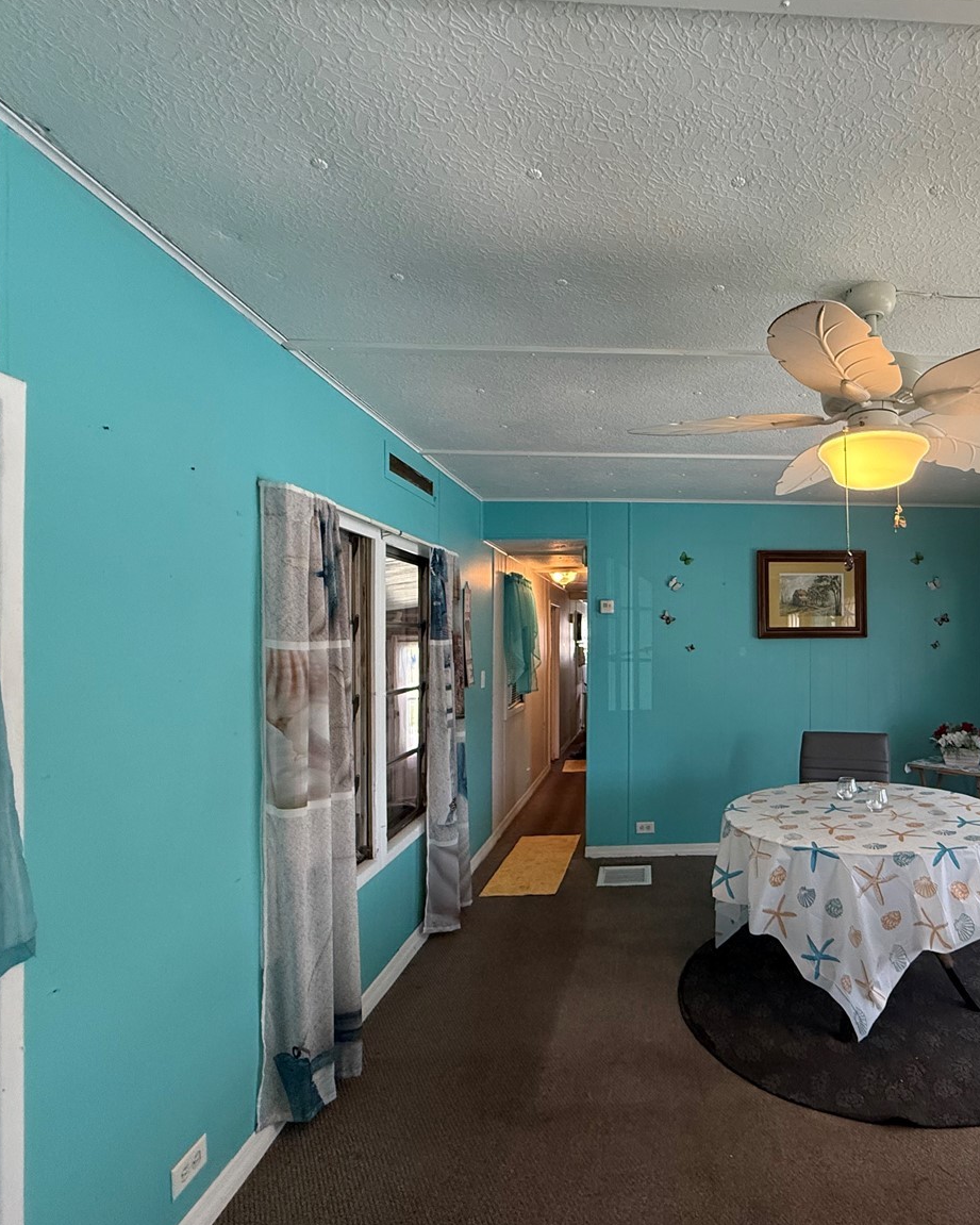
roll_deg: +1.0
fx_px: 689
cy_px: 632
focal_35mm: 19
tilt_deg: +0.6
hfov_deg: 67.5
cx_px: 702
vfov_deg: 83.3
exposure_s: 1/120
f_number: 2.2
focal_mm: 2.22
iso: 400
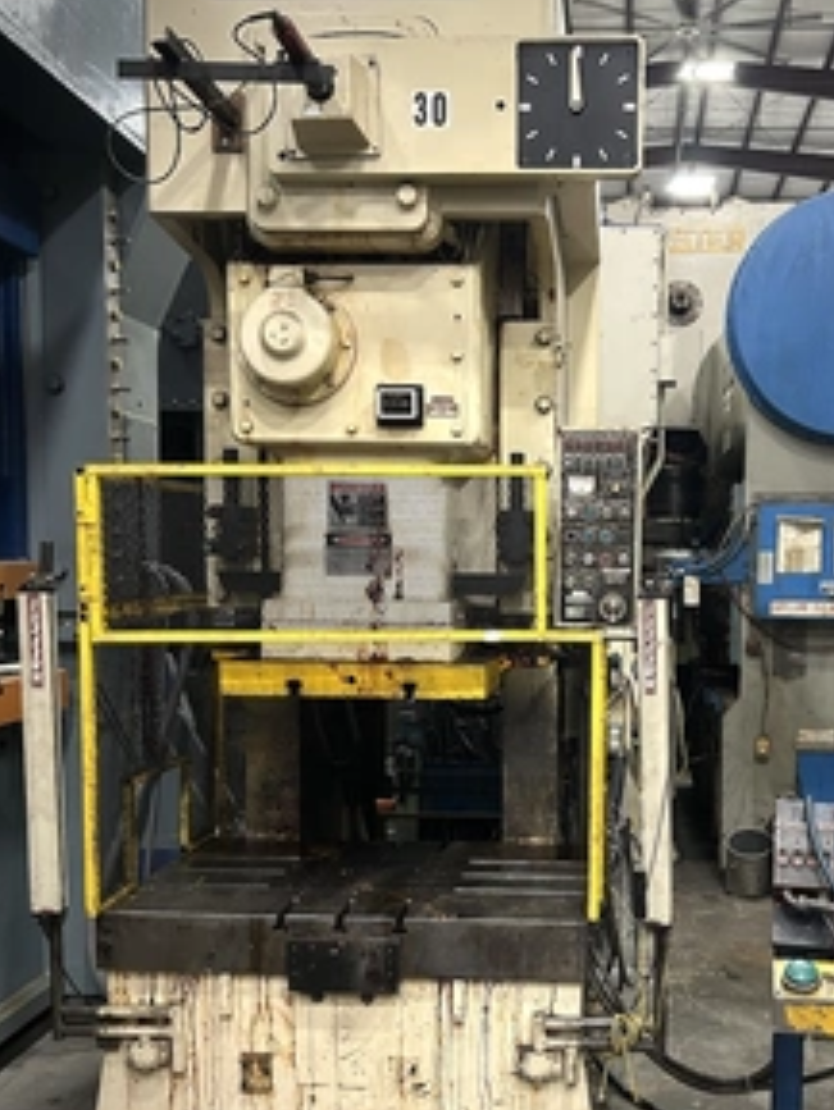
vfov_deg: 51.1
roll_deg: -0.3
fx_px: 1156
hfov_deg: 39.1
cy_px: 645
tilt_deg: -4.5
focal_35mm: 36
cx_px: 569
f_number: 1.5
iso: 400
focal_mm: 5.7
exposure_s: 1/40
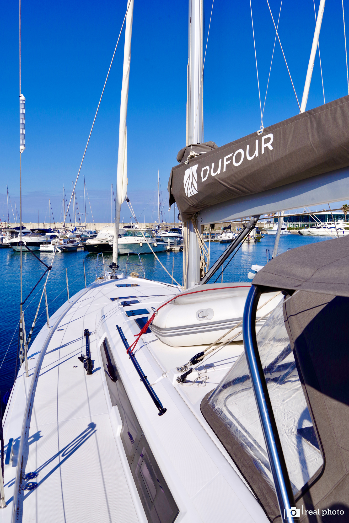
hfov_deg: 43.6
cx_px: 174
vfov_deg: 61.9
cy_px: 262
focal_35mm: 30
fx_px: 436
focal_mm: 30
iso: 200
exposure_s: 1/400
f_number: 13
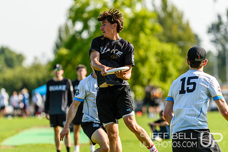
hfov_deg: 6.9
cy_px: 76
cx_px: 114
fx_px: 1900
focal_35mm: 300
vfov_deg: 4.6
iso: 100
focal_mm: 200
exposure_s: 1/1000
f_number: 3.2
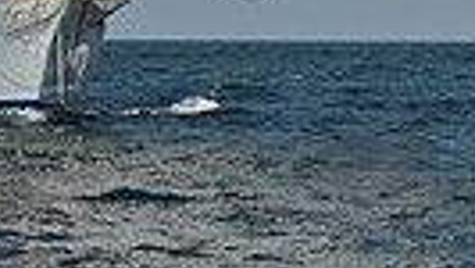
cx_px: 9
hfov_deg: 6.7
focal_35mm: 320
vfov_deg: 3.7
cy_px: -675
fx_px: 4033
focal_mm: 70
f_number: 11
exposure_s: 1/1250
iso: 320
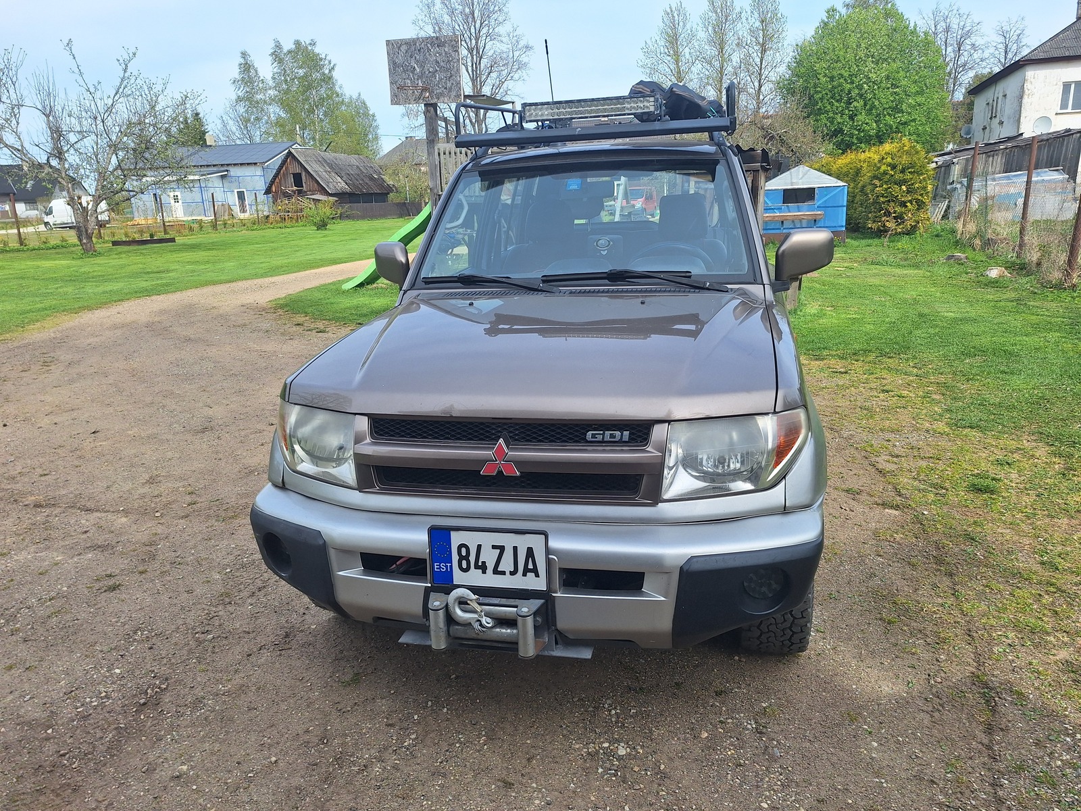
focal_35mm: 23
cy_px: 406
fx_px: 718
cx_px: 540
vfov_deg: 58.9
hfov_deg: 73.9
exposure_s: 1/1890
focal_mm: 5.54
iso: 40
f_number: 1.8
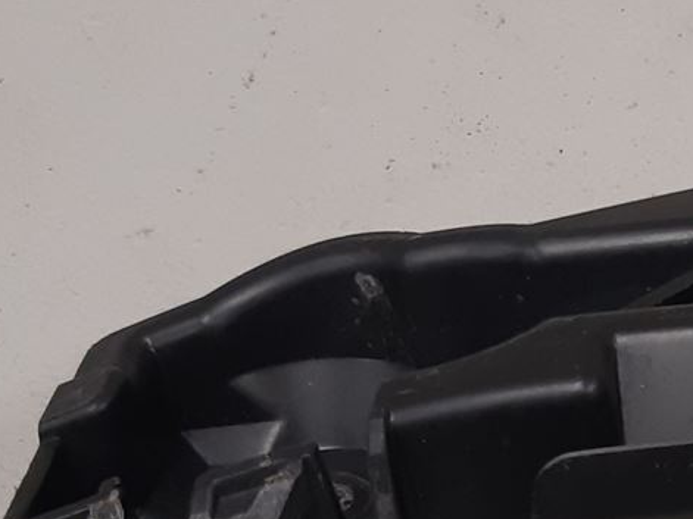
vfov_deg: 13.0
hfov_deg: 16.1
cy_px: 468
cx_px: 1017
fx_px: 2262
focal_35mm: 113
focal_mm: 3.93
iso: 125
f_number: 1.7
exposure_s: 1/50
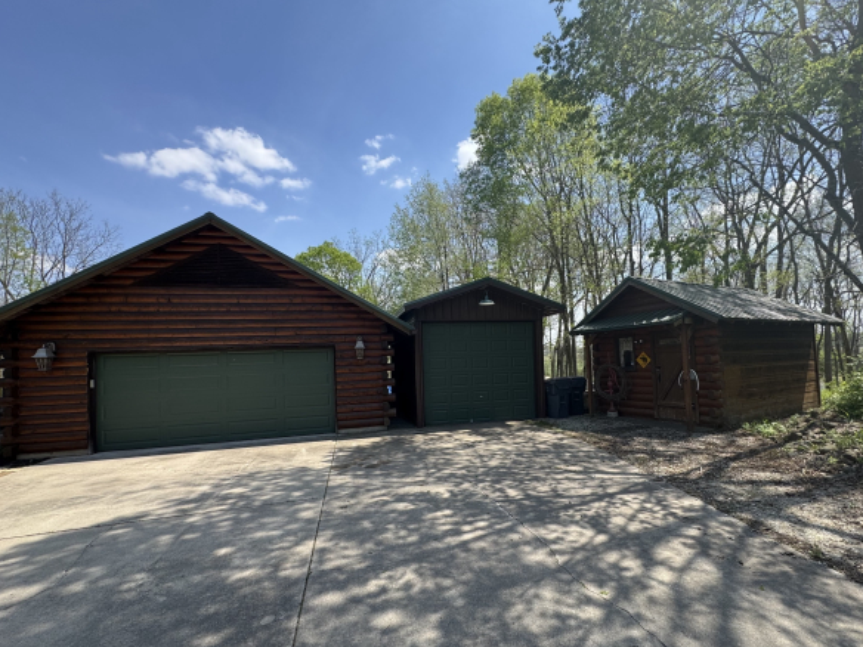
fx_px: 399
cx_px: 465
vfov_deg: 78.0
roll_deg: +2.0
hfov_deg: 94.3
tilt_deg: +1.8
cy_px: 344
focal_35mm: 16
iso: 40
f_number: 2.2
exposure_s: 1/741
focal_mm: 2.22
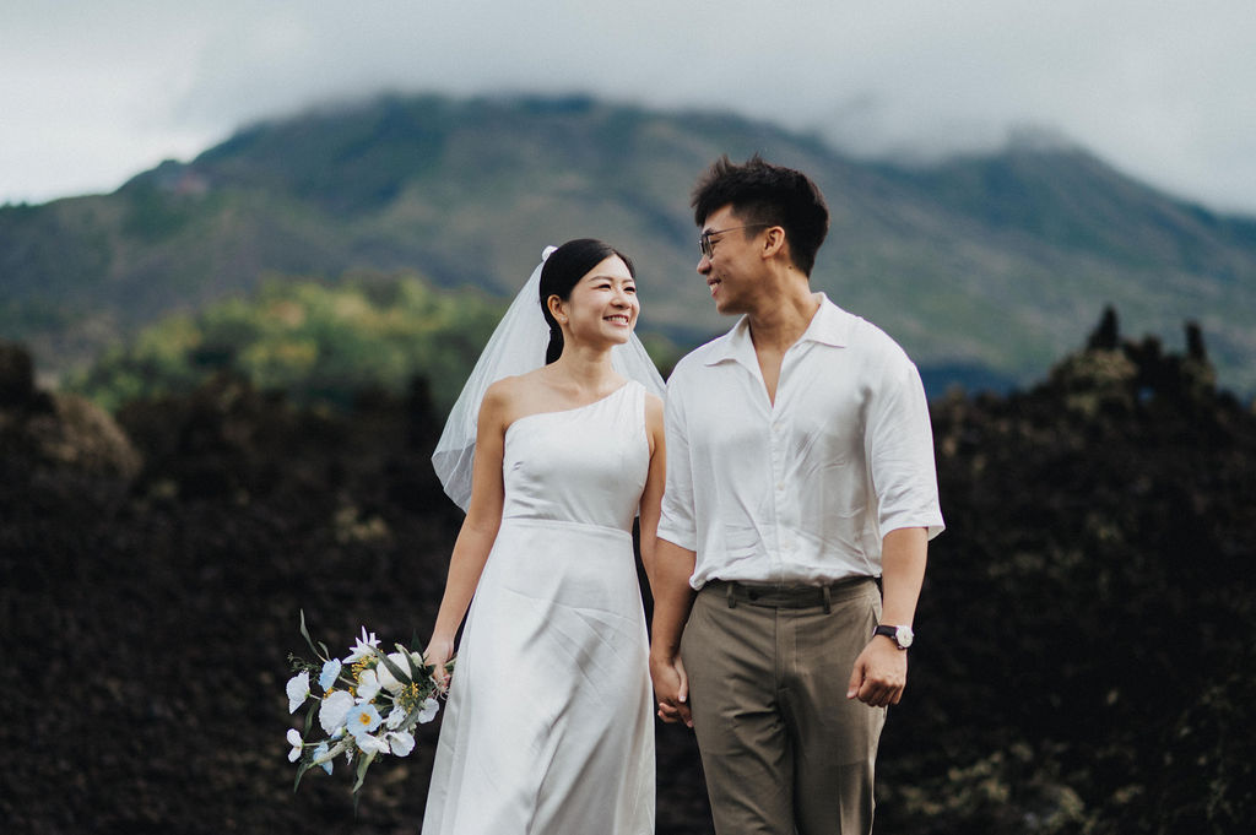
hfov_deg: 23.9
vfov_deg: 16.0
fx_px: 2963
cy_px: 418
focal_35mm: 85
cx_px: 628
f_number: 1.8
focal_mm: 85
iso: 100
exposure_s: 1/2000
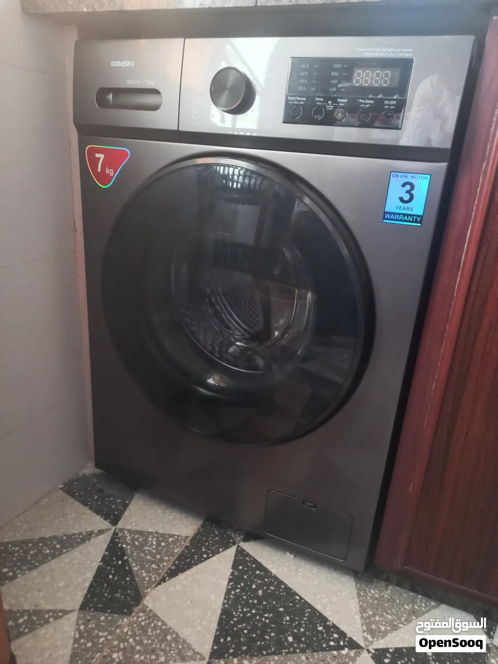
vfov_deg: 69.4
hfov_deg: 54.9
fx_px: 479
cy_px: 332
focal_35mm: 25
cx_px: 249
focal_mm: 4.6
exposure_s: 1/33
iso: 320
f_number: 2
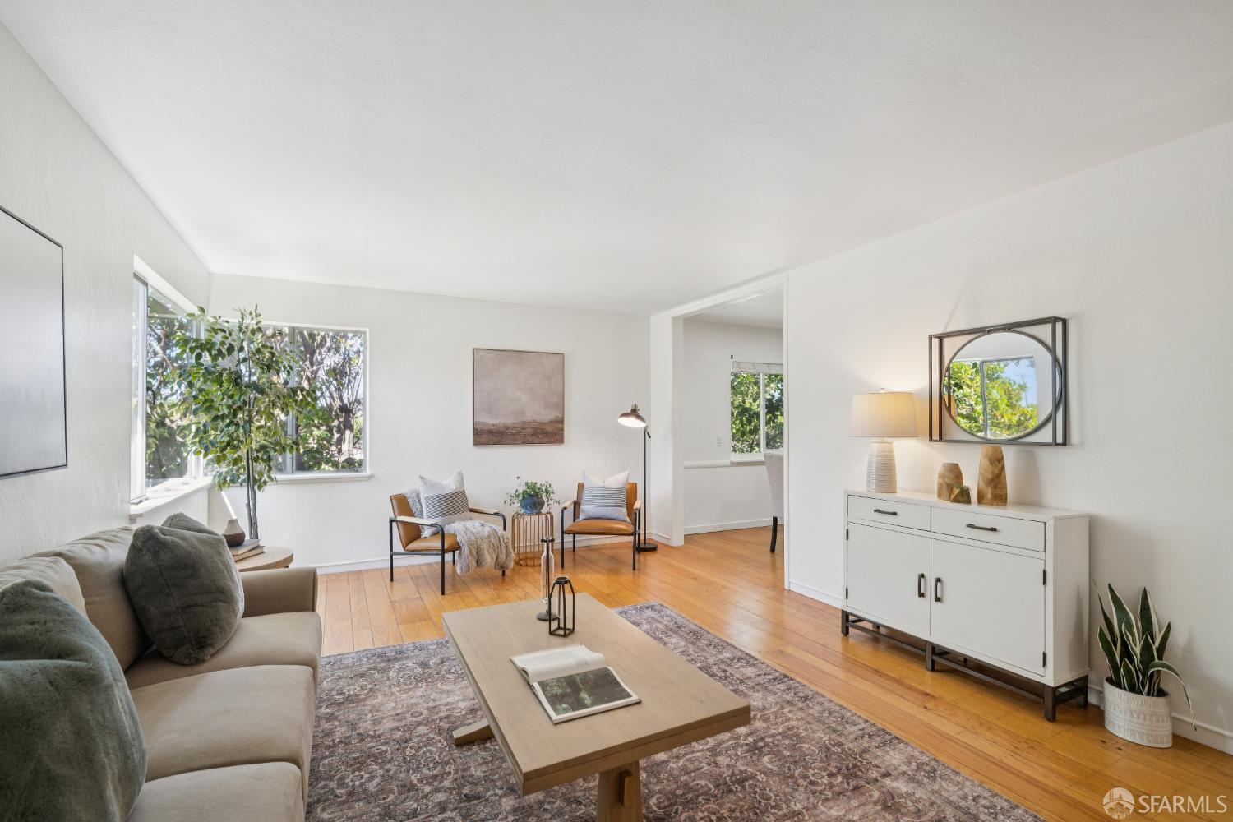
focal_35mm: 15
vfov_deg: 77.3
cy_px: 411
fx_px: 514
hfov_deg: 100.4
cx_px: 616
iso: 250
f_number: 8
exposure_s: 1/13
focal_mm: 15
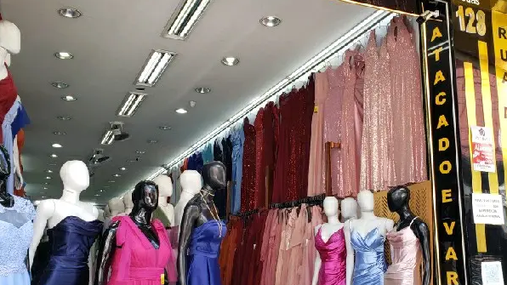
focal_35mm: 38
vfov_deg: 31.1
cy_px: 175
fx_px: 511
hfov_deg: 52.8
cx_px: 254
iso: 64
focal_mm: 4.3
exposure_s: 1/120
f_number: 2.4
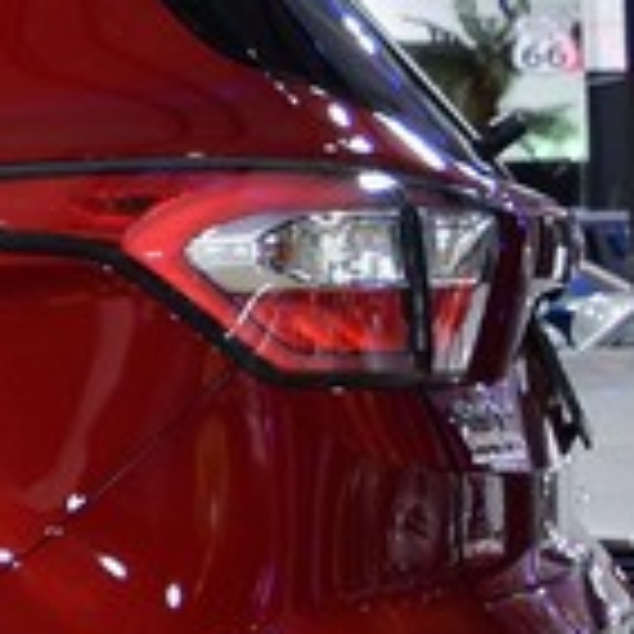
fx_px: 3460
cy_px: 61
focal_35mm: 167
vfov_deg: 10.4
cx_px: -1102
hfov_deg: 9.0
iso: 800
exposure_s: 1/60
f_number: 4
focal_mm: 18
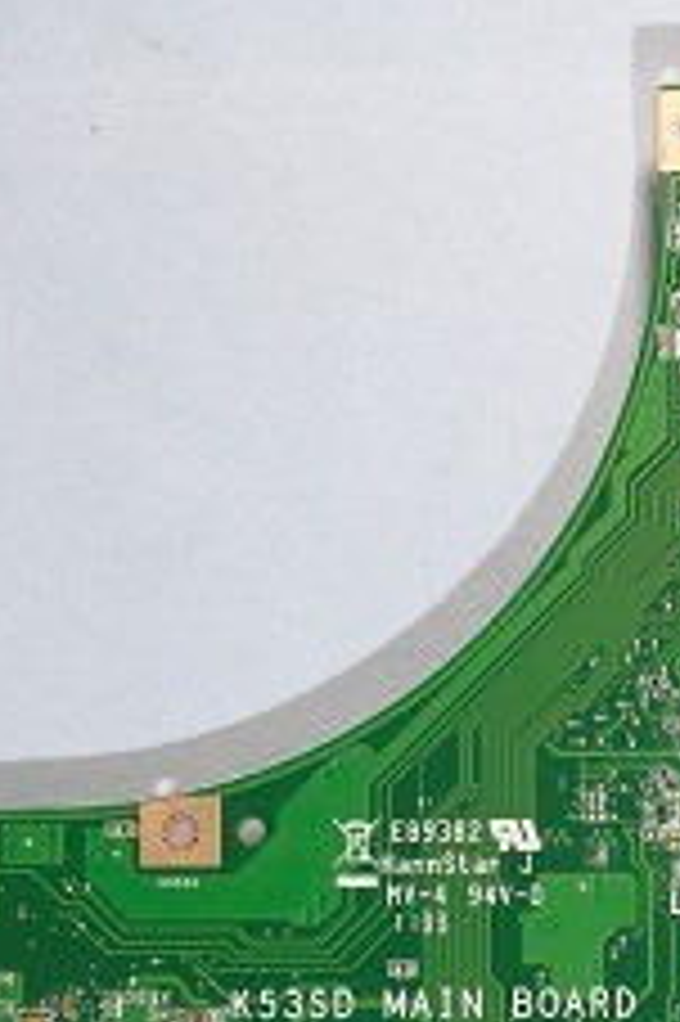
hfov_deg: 12.1
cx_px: 914
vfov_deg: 18.3
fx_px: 3093
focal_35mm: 109
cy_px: 1004
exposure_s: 1/6
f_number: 8
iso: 100
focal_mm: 22
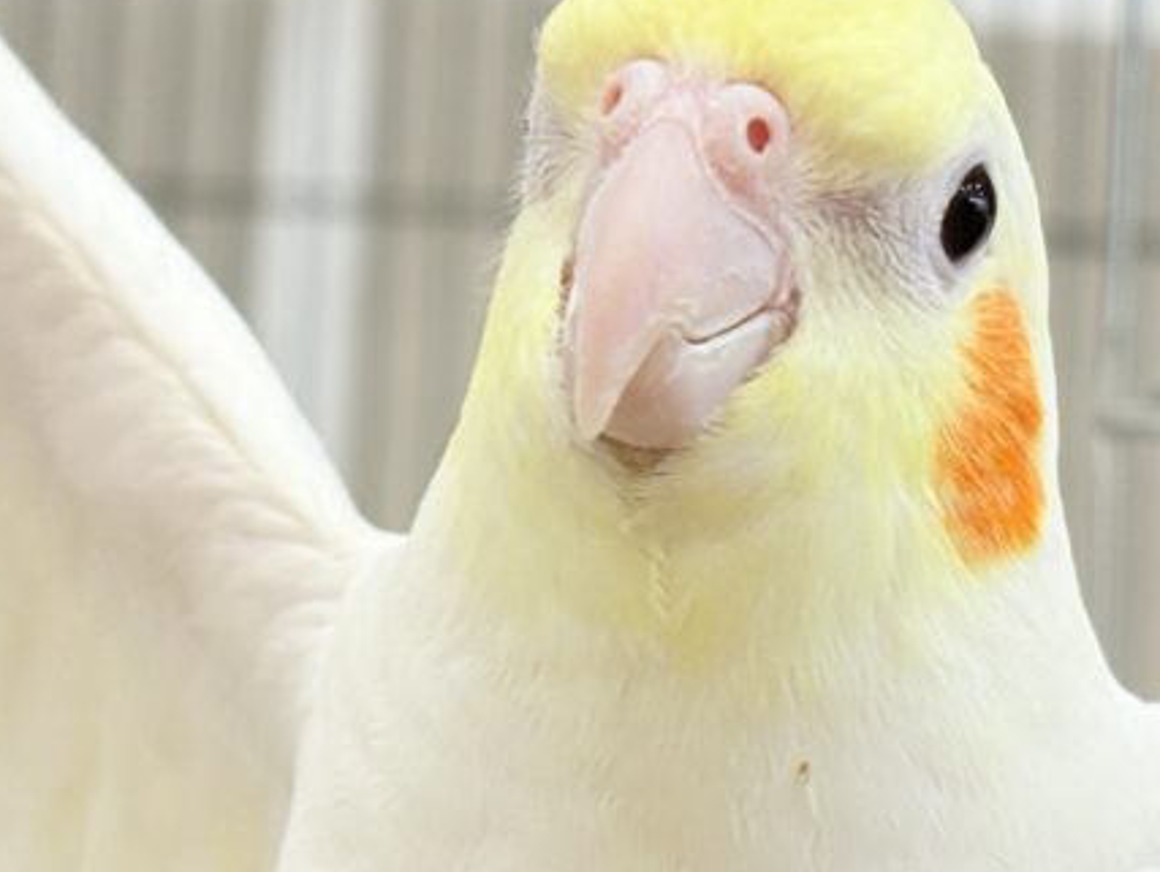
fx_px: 4897
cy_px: 532
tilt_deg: +10.4
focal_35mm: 146
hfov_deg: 13.5
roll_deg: -3.0
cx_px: 834
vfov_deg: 10.2
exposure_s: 1/50
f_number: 1.6
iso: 50
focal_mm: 5.96
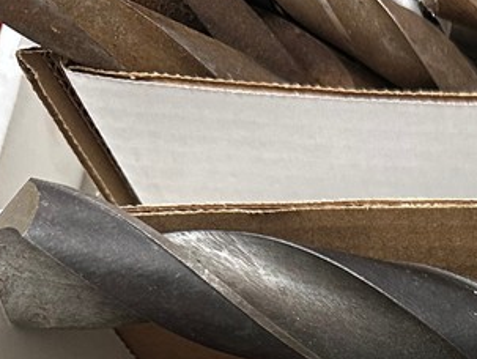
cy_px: 586
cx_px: 644
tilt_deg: -65.7
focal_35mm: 81
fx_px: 1117
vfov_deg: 16.2
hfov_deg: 21.5
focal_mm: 6.86
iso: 250
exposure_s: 1/53
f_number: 1.78
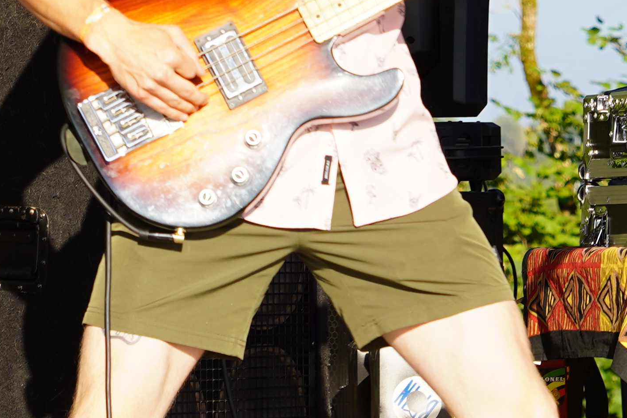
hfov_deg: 6.2
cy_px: -392
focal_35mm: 333
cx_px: 343
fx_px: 5800
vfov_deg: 4.1
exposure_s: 1/160
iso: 100
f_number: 6.3
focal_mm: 79
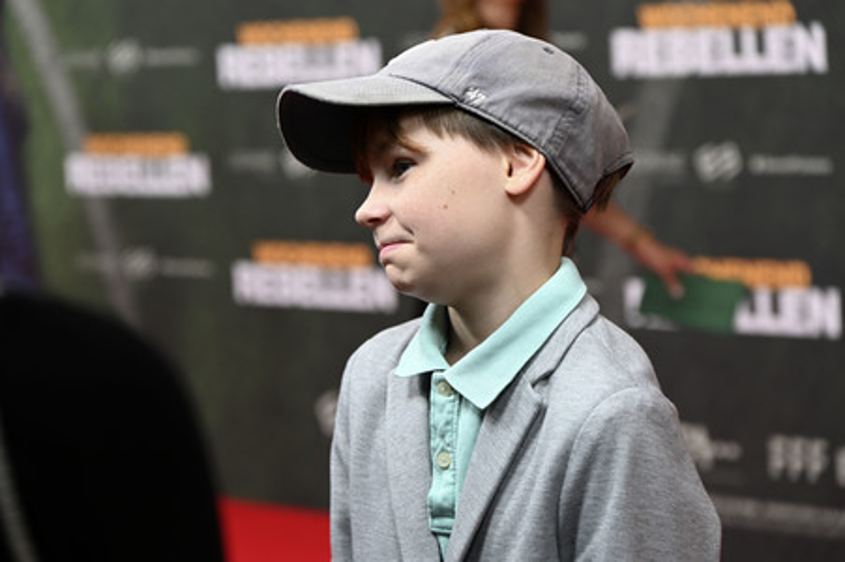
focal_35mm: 130
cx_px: 422
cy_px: 281
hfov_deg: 15.8
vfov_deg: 10.5
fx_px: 3049
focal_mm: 130
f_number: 6.3
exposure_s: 1/200
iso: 1000
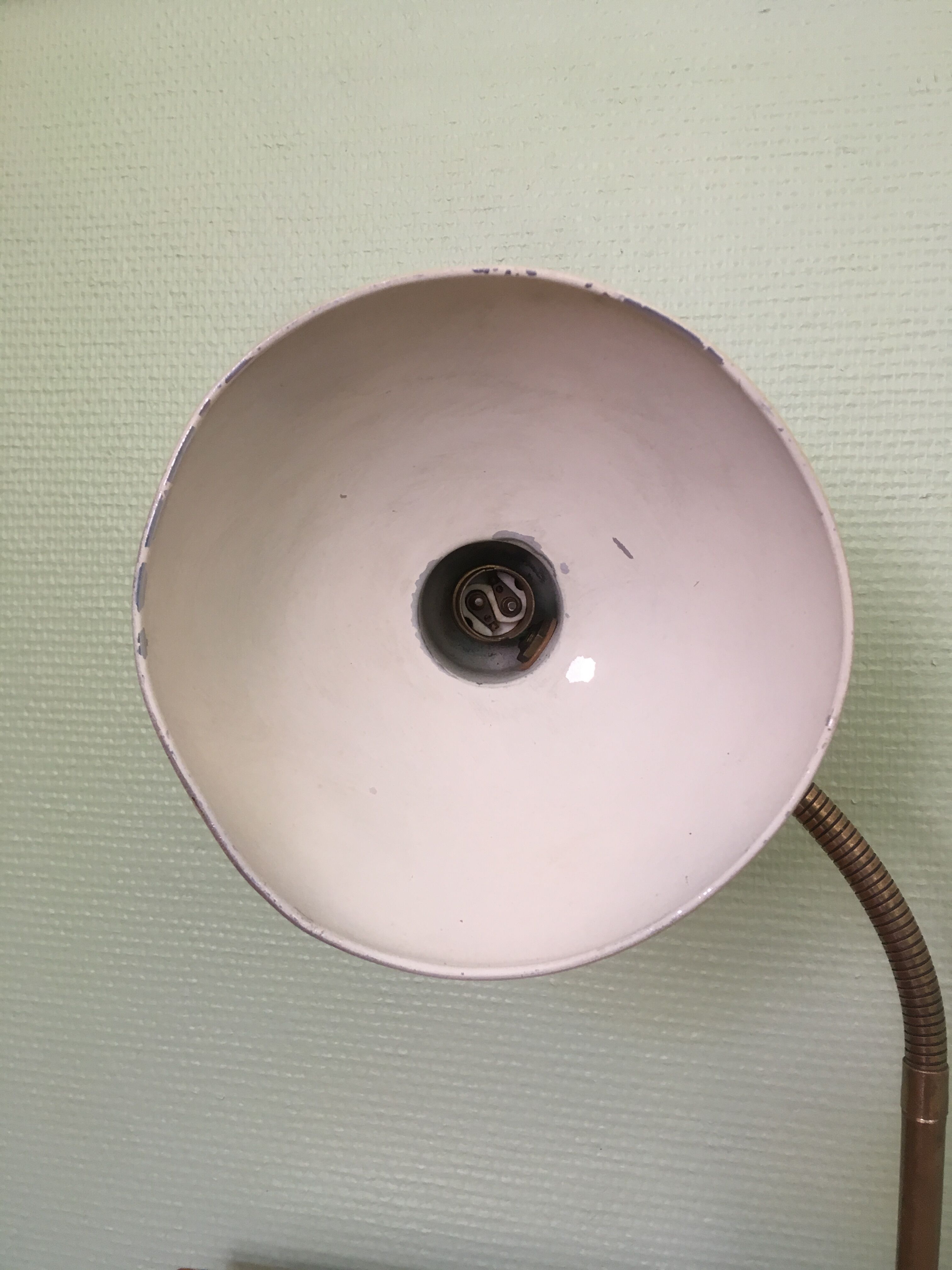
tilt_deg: -2.2
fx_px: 1063
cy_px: 635
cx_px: 476
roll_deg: -2.3
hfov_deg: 48.2
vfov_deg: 61.7
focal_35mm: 29
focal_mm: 4.15
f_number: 2.2
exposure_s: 1/33
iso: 80
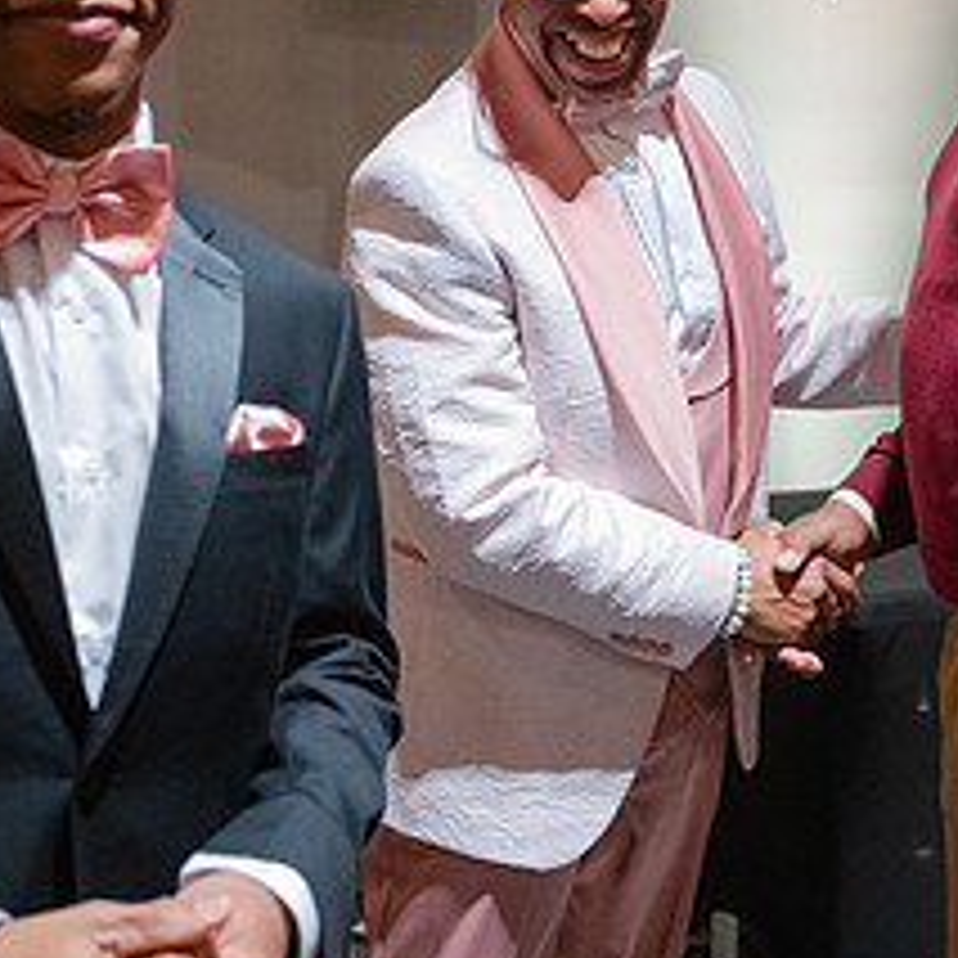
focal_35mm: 69
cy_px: 238
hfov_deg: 24.6
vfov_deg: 24.7
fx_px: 2160
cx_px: 754
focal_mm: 28
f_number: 2.8
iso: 4000
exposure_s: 1/320
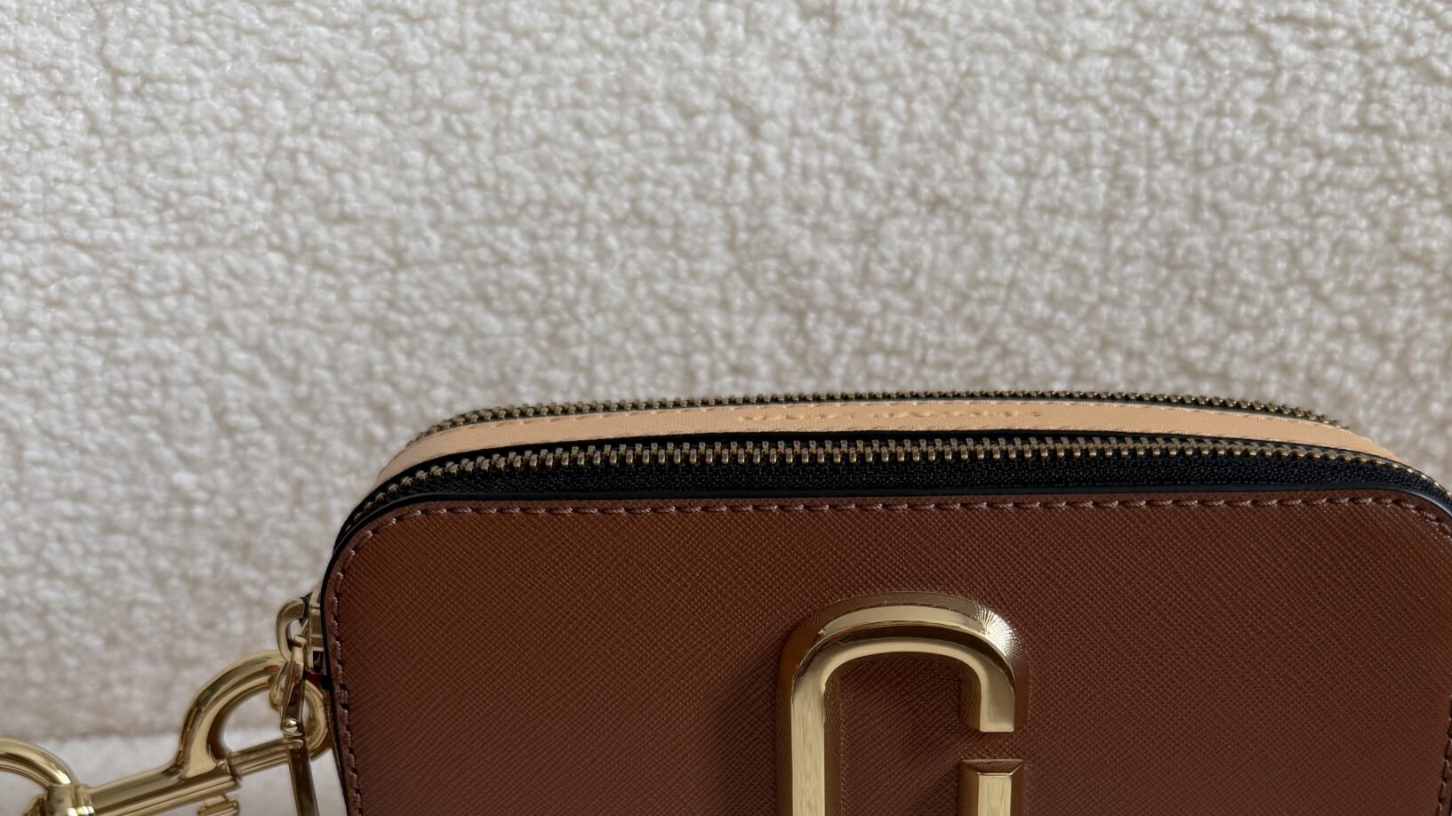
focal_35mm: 41
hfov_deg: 49.3
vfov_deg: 27.3
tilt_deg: -27.2
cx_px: 818
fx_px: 1578
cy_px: 826
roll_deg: +0.4
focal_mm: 6.76
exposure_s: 1/121
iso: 80
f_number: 1.78
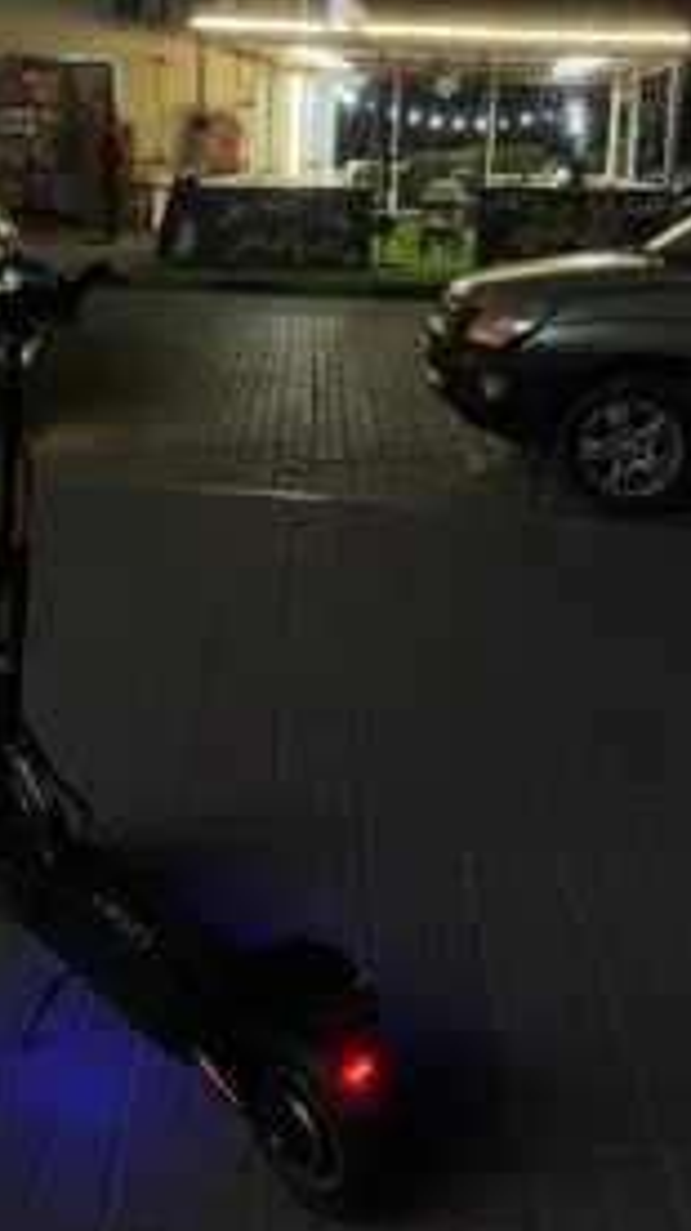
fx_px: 1337
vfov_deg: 48.9
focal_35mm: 41
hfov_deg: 28.8
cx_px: 227
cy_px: 459
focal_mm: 4.2
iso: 200
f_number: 1.6
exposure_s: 1/50
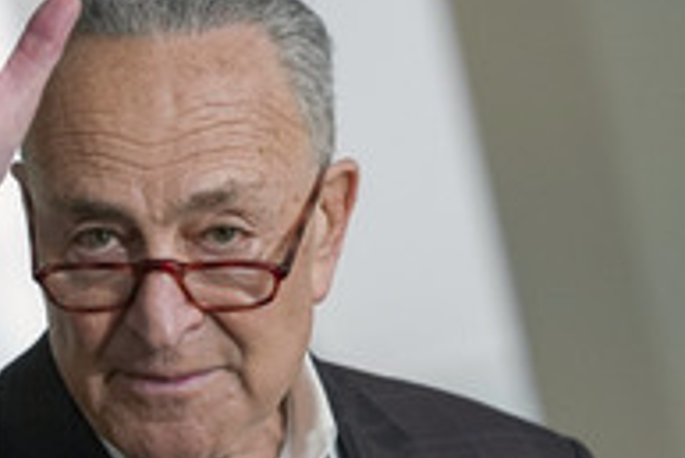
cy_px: 422
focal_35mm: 582
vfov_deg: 2.4
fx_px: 11082
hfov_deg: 3.5
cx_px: -76
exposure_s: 1/320
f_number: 5.6
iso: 4000
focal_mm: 250
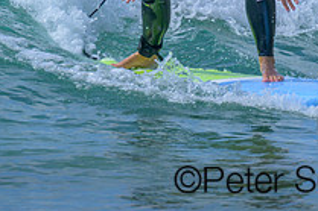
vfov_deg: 0.7
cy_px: -86
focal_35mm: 1860
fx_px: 16417
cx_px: 287
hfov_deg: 1.1
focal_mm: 640
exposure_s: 1/1000
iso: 400
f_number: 11
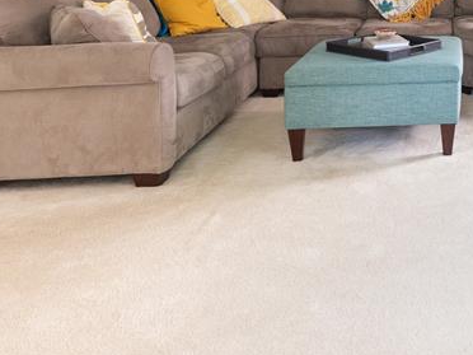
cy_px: -31
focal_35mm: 45
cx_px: 529
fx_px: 615
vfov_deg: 29.2
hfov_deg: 35.5
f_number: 9
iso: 400
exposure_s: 1/2.5
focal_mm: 17
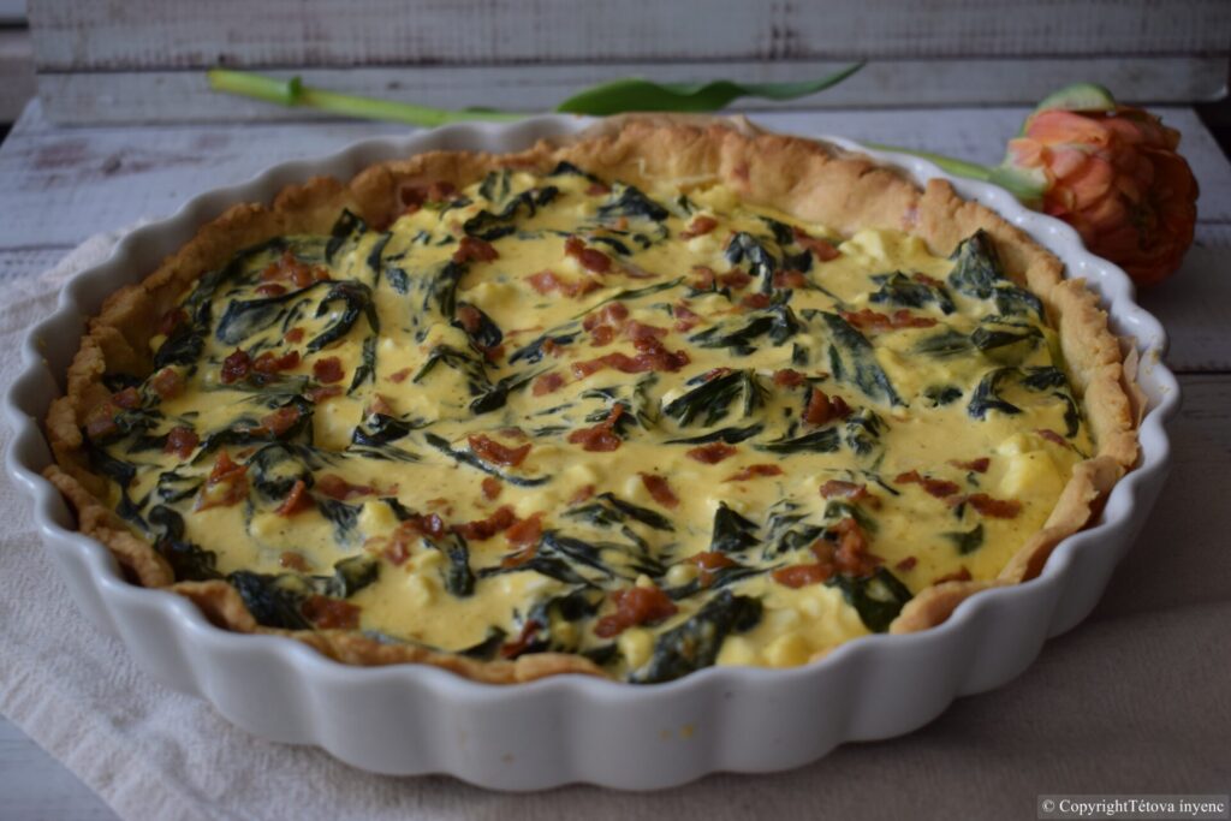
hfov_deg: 36.9
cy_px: 410
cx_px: 616
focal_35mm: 54
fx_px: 1847
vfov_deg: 25.1
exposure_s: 1/80
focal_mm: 36
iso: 400
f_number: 4.8
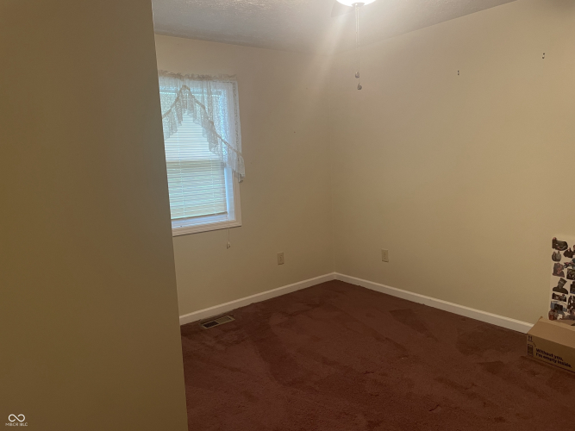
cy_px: 216
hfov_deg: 67.3
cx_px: 288
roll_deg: +2.9
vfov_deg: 53.0
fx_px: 432
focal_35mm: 26
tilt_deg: -8.5
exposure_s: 1/60
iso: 250
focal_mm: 4.2
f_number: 1.6
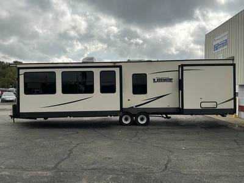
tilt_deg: +0.9
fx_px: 197
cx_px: 122
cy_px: 92
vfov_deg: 49.7
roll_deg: -1.7
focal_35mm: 28
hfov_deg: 63.4
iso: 25
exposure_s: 1/2801
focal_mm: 3
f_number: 1.8
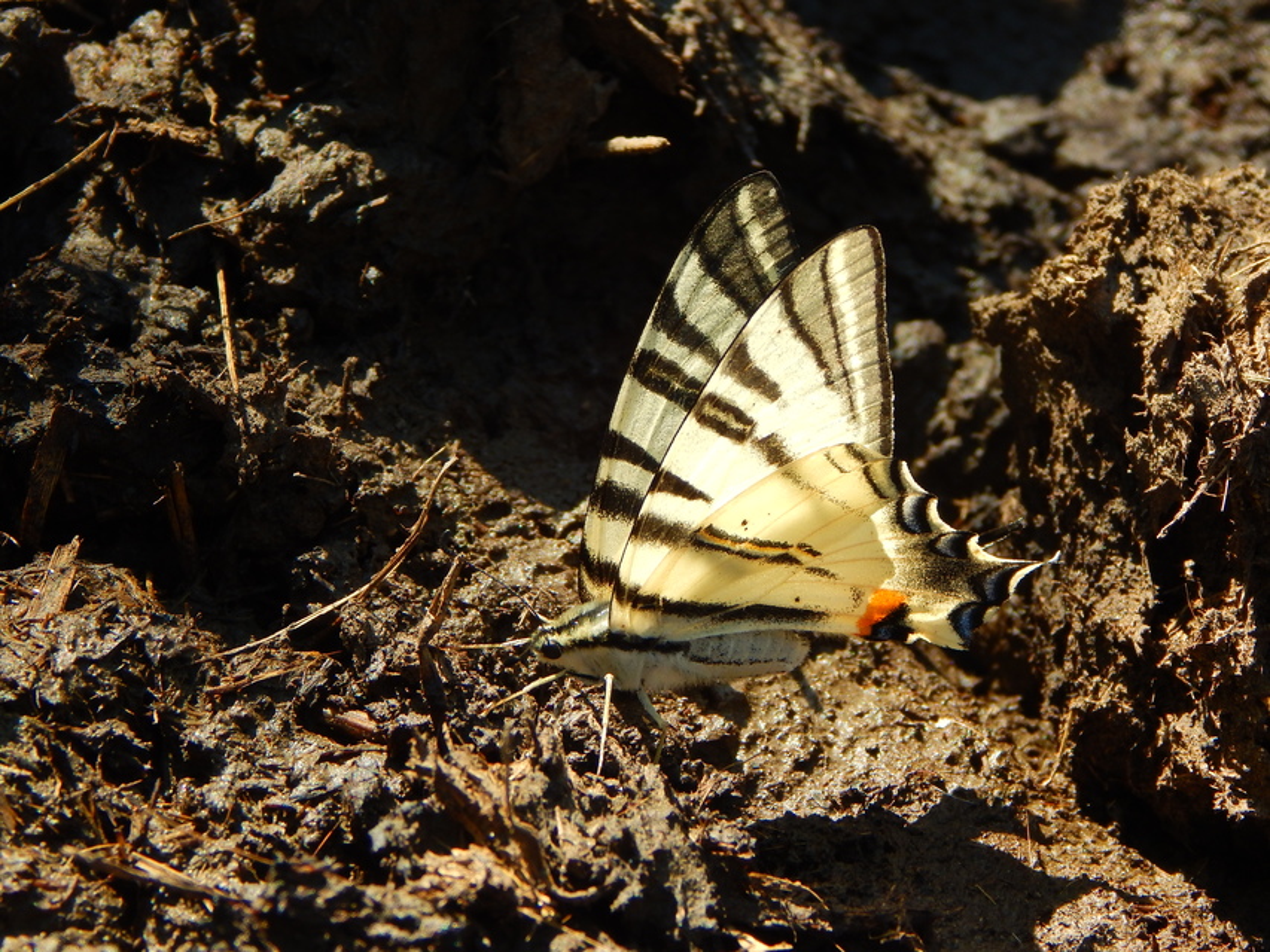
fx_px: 4807
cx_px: 635
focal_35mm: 131
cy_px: 476
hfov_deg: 15.1
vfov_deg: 11.3
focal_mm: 23.4
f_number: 4.8
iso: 125
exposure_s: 1/320
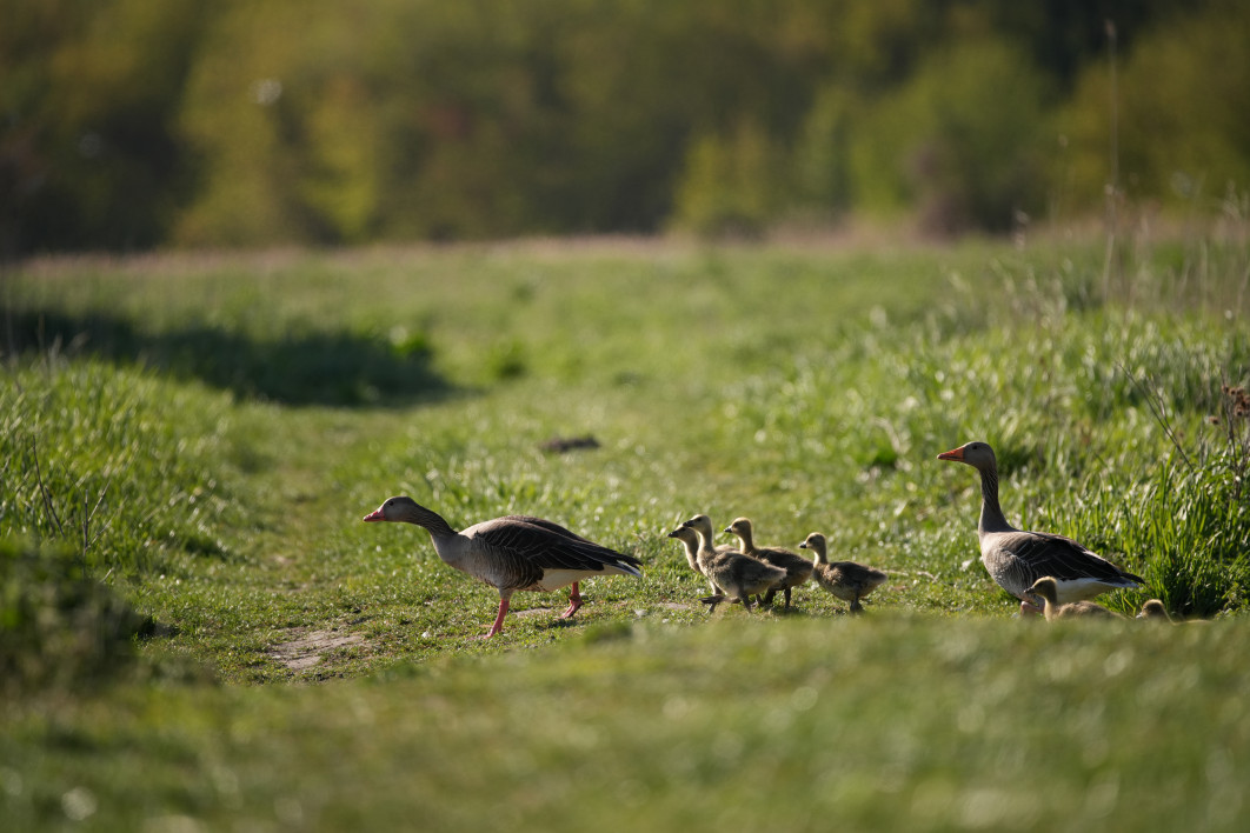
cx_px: 625
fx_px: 13888
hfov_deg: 5.2
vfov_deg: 3.4
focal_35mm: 400
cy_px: 416
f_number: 4.5
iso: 500
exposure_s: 1/2000
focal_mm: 400
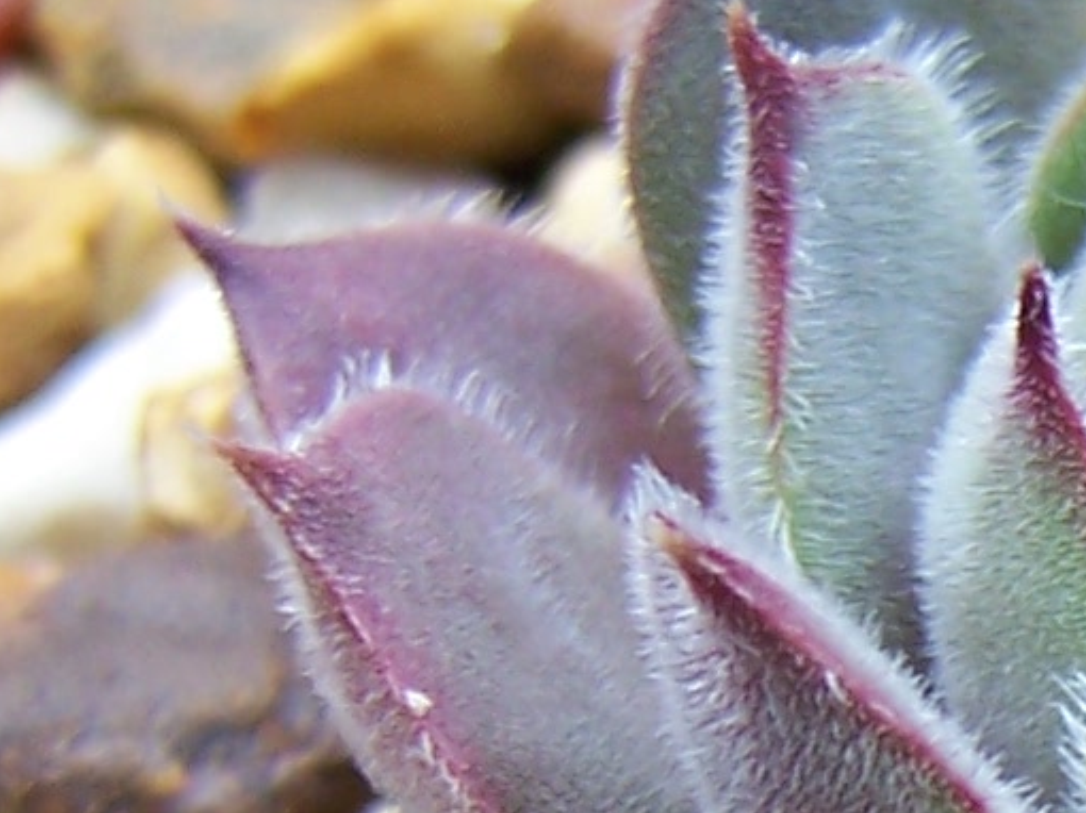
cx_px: 1663
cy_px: 1237
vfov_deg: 8.0
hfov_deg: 10.5
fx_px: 5707
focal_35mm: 182
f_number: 2.8
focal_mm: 6.2
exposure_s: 1/125
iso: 80
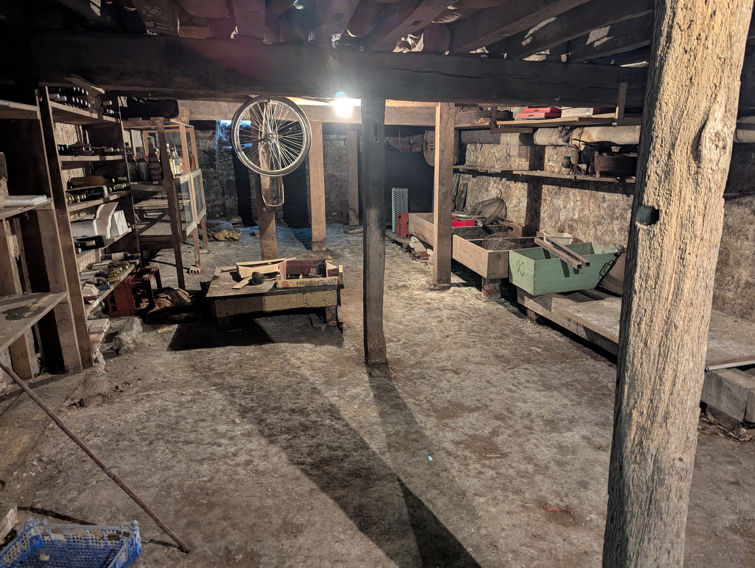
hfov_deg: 69.3
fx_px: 546
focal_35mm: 25
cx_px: 386
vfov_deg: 55.0
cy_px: 287
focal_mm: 6.81
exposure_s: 1/33.3
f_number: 1.85
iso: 1930
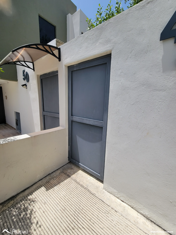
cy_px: 118
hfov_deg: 89.9
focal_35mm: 13
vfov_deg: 106.2
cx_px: 88
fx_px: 88
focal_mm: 2.2
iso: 50
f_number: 2.2
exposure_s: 1/1920
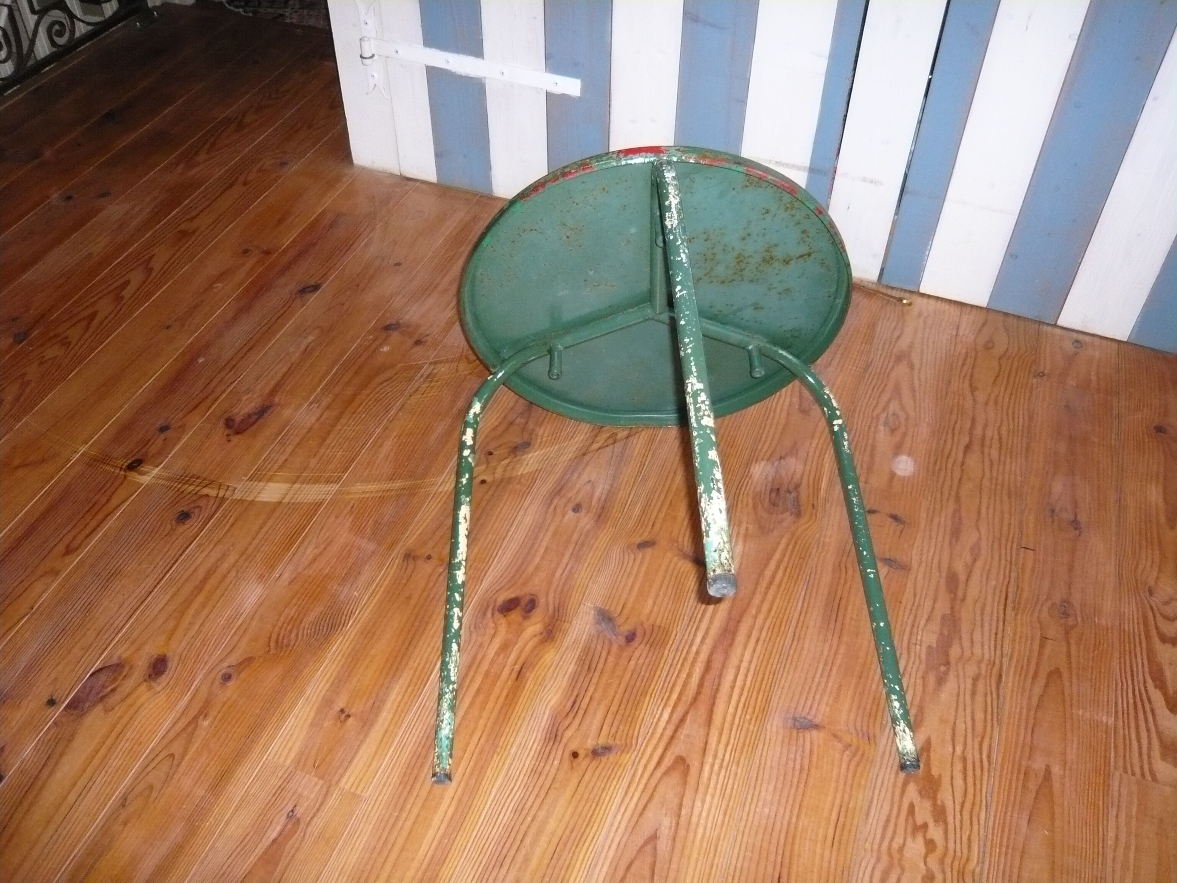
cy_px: 442
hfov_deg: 60.0
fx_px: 1020
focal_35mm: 30
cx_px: 588
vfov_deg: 46.8
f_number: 2.9
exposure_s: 1/30
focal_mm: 4.9
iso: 320
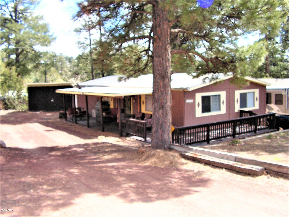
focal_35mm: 36
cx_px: 144
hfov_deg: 51.4
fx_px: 301
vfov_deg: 39.7
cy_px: 108
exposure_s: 1/500
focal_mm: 6
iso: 100
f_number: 3.2
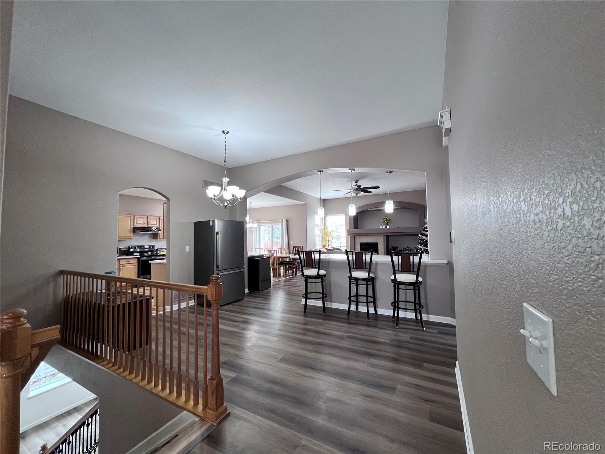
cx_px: 302
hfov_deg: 106.2
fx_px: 227
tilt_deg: +2.8
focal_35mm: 13
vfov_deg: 89.9
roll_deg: +1.0
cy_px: 227
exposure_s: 1/120
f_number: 1.8
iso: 200
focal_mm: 1.57
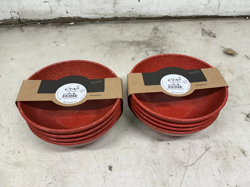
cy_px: 94
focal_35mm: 28
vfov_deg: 49.7
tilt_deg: -46.9
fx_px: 202
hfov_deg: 63.4
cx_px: 125
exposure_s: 1/120
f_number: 1.8
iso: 50
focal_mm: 3
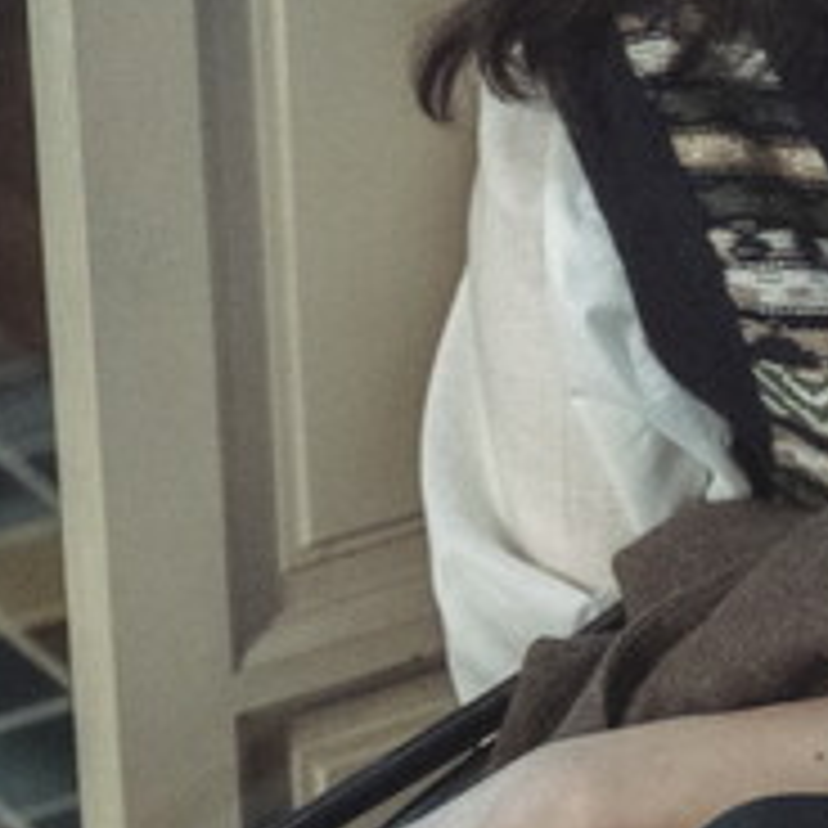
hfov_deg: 6.0
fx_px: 7875
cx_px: 472
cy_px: 173
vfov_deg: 6.0
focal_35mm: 291
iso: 3200
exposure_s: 1/60
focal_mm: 70
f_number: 2.8
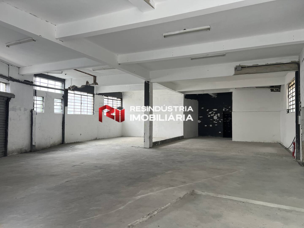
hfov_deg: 67.3
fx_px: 228
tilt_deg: -0.1
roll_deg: -0.2
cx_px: 152
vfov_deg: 53.1
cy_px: 114
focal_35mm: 26
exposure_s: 1/121
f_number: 1.5
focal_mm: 5.7
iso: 100
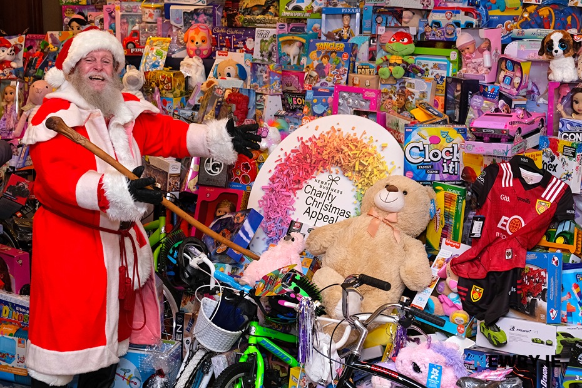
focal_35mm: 54
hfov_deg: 36.9
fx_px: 873
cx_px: 291
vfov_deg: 25.1
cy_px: 194
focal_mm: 35.8
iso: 1600
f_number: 4
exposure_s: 1/60
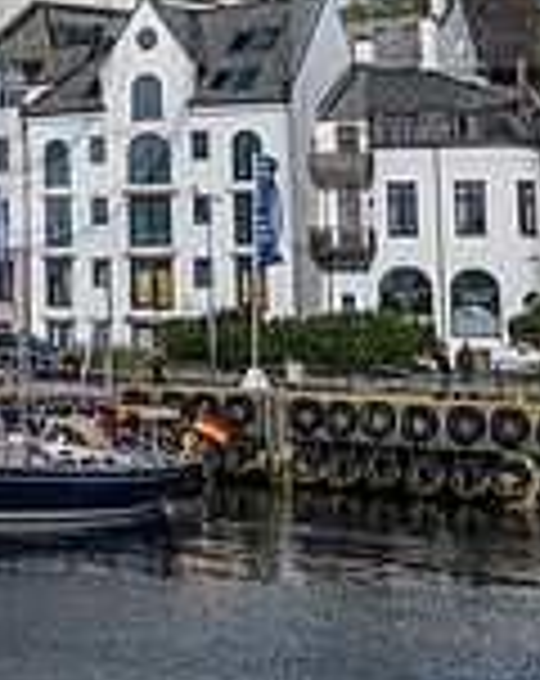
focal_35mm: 94
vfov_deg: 20.0
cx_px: -508
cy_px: 52
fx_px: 1886
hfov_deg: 14.0
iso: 200
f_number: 14
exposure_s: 1/1250
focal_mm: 26
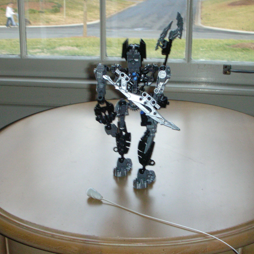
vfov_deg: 31.1
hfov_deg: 31.1
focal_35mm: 55
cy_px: 126
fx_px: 457
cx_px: 120
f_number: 3.5
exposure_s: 1/19.6
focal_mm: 7.7
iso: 200
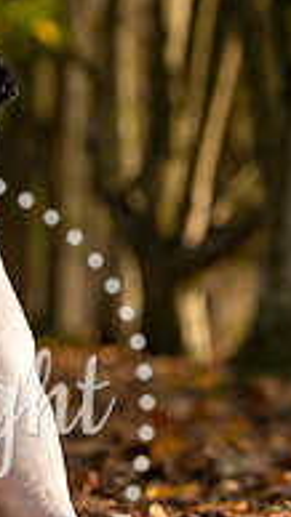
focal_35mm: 262
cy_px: 184
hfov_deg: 4.6
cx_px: -45
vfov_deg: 8.2
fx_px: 3597
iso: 100
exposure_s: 1/320
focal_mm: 108
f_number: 4
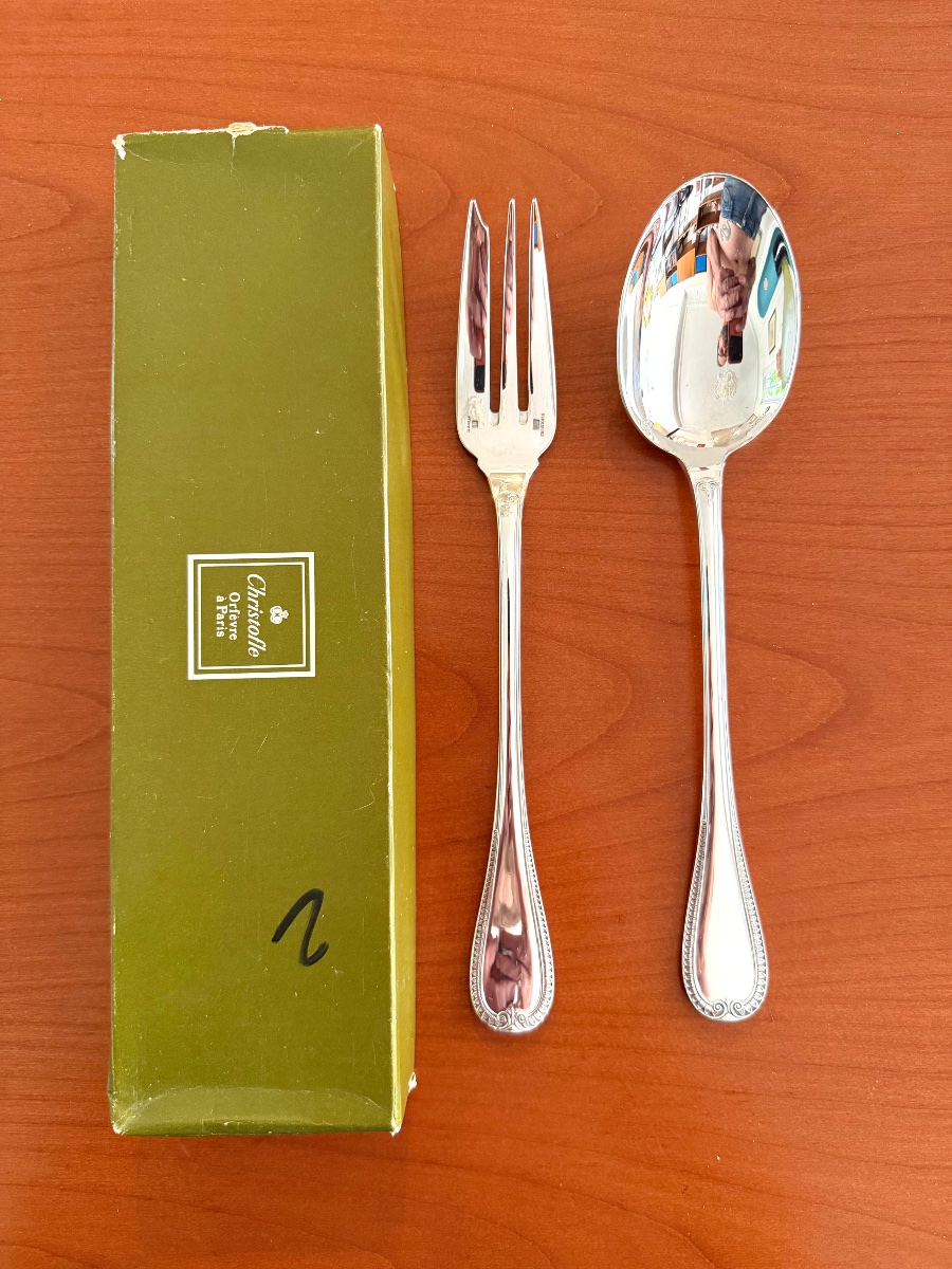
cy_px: 634
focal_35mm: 24
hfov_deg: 56.8
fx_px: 880
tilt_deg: -86.5
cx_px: 476
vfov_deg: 71.6
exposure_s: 1/50
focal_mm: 6.76
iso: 320
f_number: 1.78
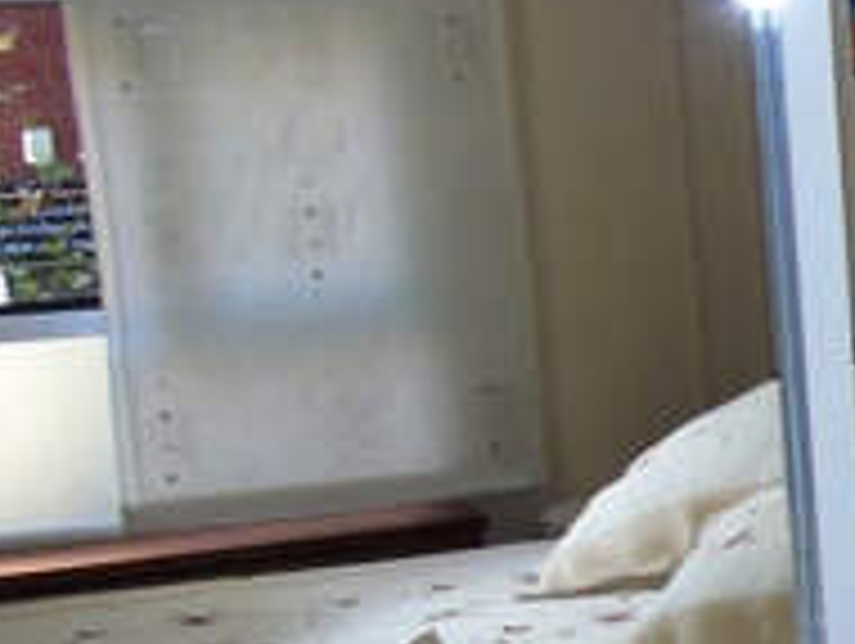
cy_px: 459
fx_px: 2597
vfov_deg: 14.1
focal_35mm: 105
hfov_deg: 15.7
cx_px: 1584
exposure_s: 1/30
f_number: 3.4
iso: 200
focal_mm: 4.4
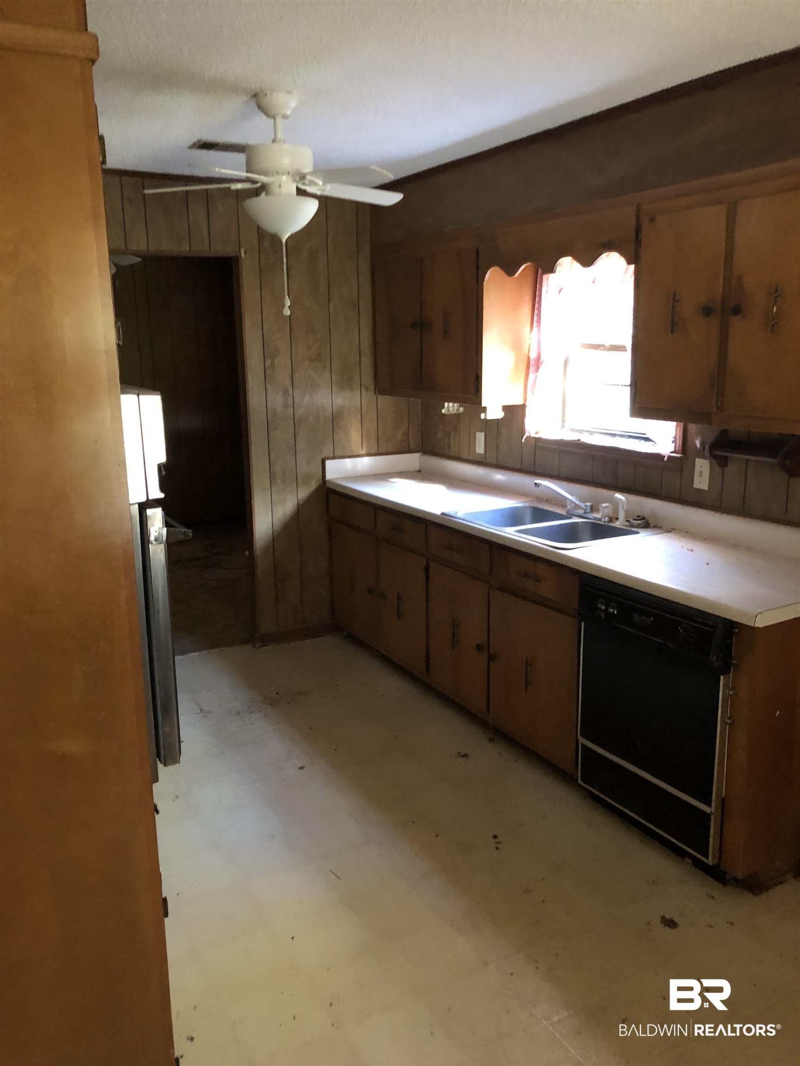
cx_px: 400
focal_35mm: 28
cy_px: 533
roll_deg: +1.2
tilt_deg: -12.3
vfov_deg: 63.4
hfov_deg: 49.7
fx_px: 863
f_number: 1.8
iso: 100
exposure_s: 1/4
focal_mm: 4
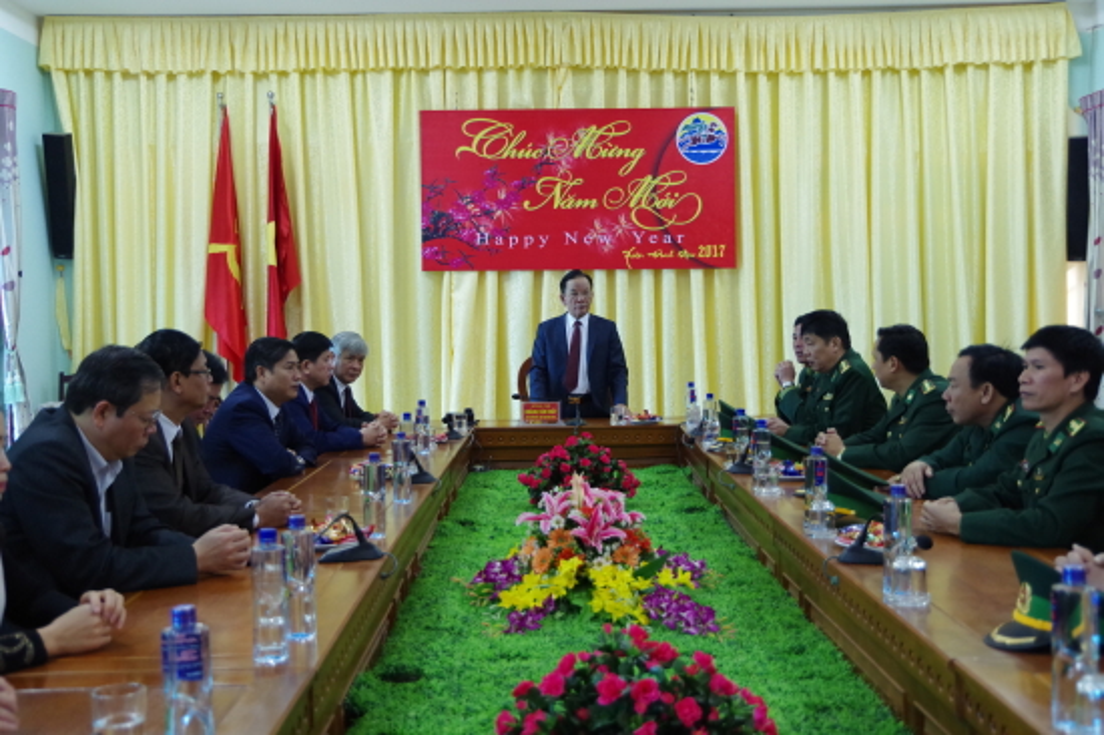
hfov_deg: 46.4
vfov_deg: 31.9
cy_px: 368
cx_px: 552
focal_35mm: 42
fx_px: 1287
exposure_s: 1/60
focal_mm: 28
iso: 1600
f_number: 4
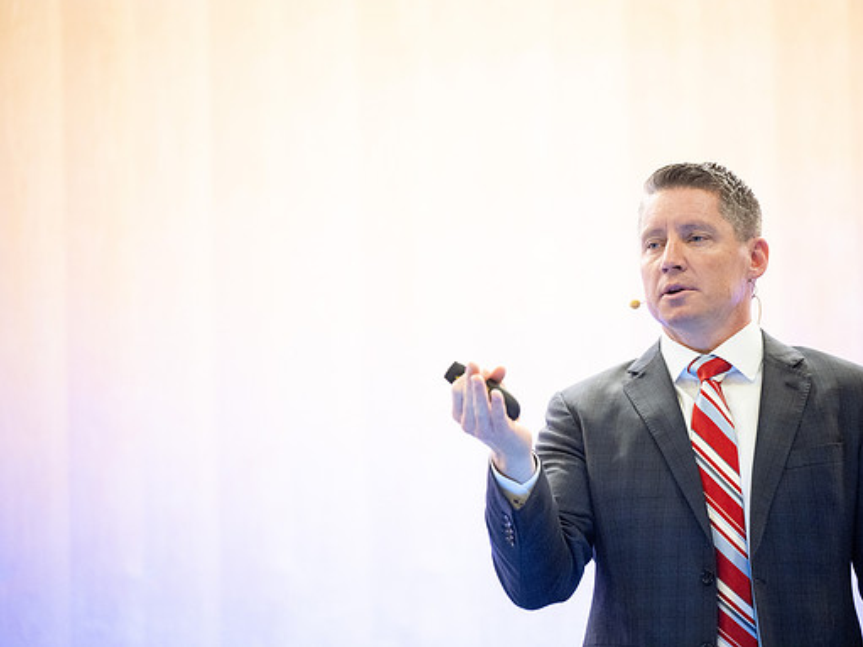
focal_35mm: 191
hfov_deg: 10.4
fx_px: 4761
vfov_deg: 7.8
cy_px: 322
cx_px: 463
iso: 8000
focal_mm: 175
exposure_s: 1/500
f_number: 2.8
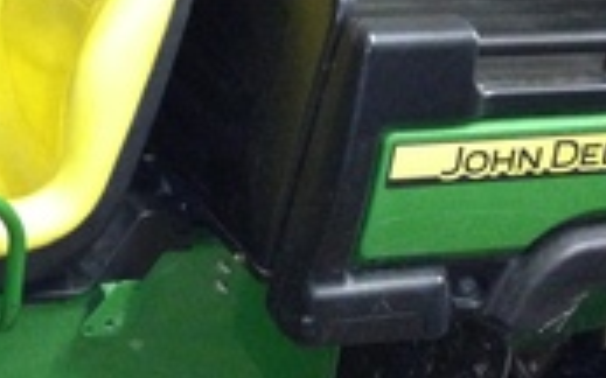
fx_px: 1816
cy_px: 224
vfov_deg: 11.9
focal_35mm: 110
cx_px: -42
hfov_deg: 18.3
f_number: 2.4
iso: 640
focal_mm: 4.13
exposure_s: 1/16
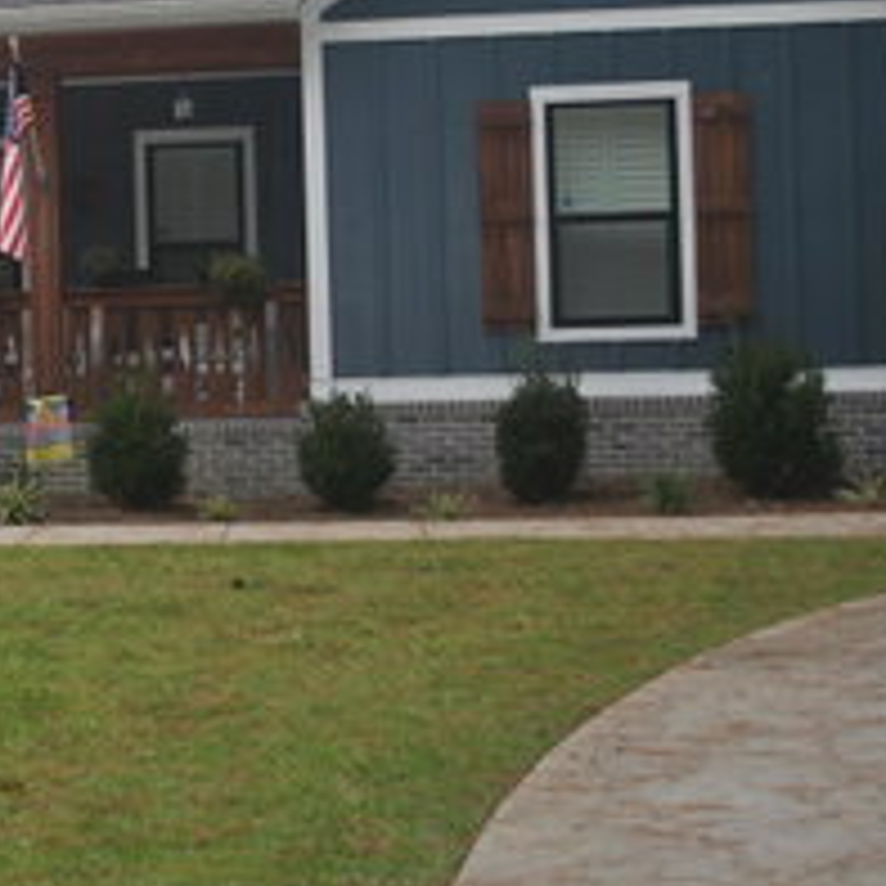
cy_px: 331
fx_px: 2114
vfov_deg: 23.6
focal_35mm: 73
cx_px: -22
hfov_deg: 22.6
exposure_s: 1/125
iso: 100
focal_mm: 22
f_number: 4
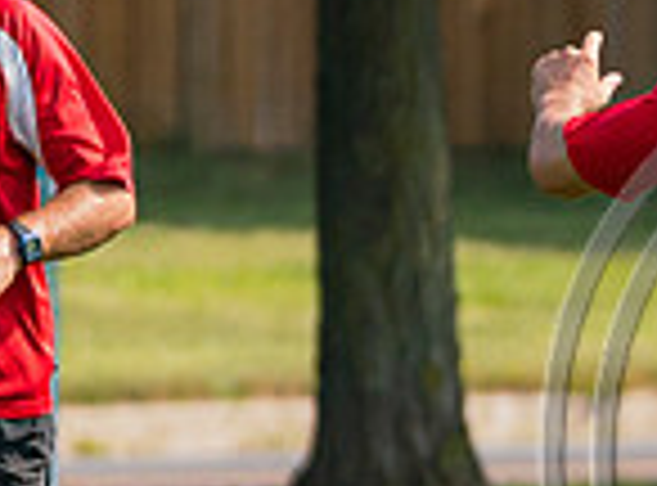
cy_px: 471
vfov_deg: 0.9
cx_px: 1466
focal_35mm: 1701
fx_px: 32126
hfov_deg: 1.2
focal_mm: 200
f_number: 2.8
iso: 400
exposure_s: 1/5000
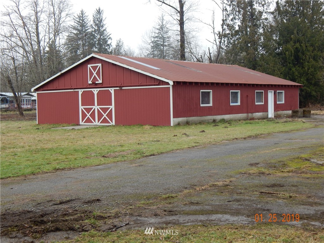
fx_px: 505
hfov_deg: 35.5
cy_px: 122
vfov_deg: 27.0
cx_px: 162
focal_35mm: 54
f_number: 3.8
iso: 125
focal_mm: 9.7
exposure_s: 1/200
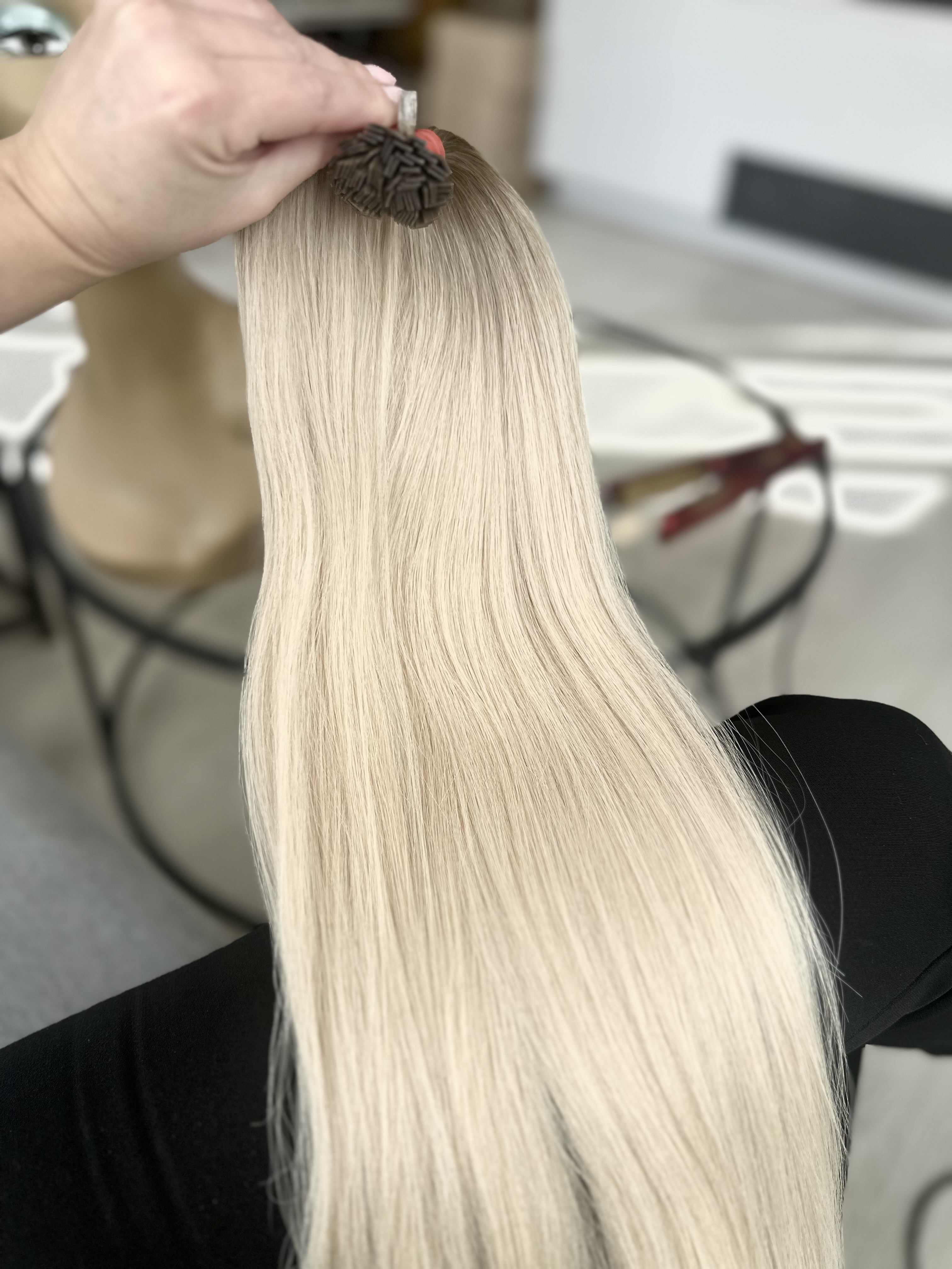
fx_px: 880
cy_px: 634
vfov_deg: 71.6
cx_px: 476
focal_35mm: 24
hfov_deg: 56.8
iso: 80
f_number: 1.78
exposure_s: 1/672
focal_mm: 6.86
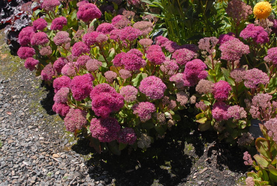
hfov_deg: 46.4
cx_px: 138
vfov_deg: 32.0
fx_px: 323
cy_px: 93
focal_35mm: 42
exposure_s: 1/250
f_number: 8
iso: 400
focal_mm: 28
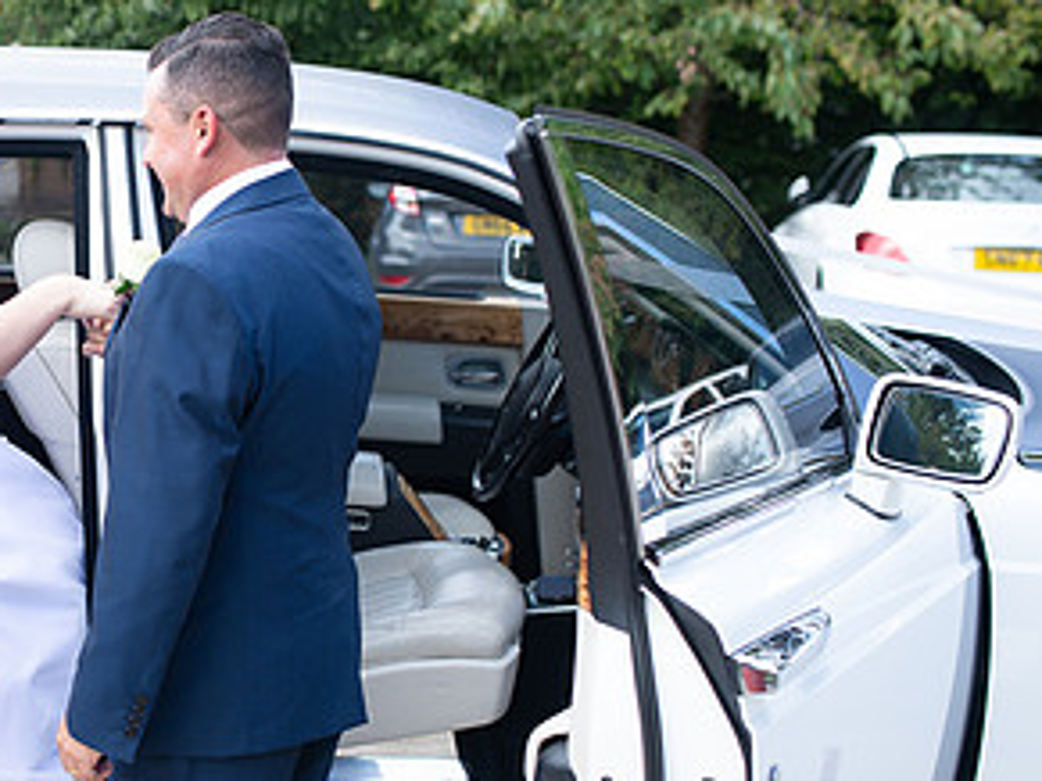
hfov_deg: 27.4
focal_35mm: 67
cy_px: 448
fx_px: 2016
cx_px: 14
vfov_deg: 21.9
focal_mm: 35
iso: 100
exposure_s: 1/250
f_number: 2.8
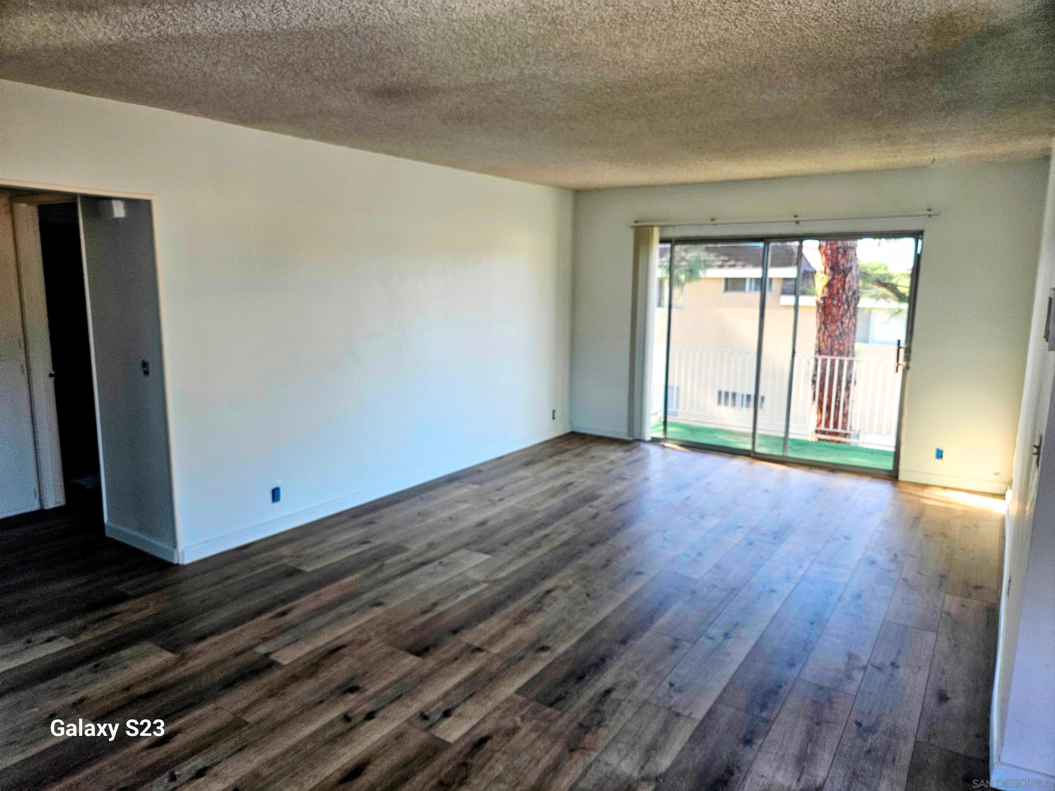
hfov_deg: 73.9
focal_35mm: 23
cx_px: 528
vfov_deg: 58.9
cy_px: 396
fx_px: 701
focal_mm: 5.4
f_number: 1.8
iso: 80
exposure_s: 1/180
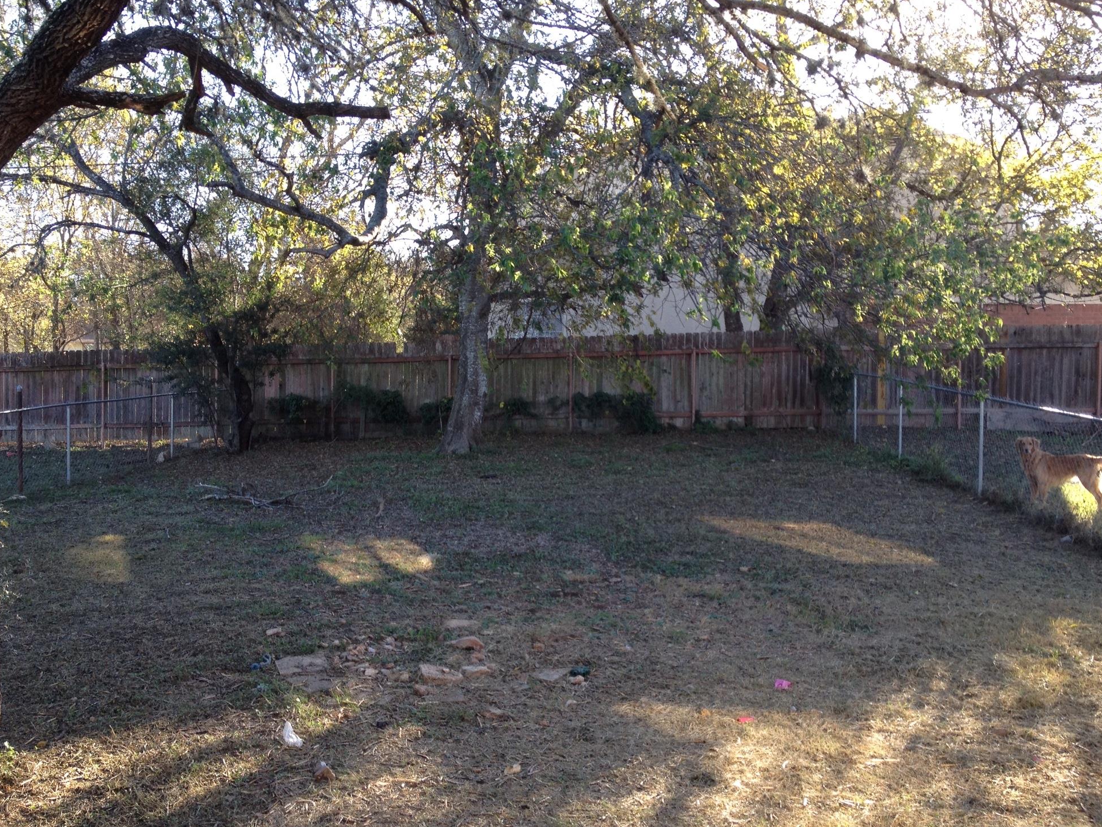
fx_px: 1178
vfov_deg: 38.7
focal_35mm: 37
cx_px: 544
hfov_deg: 50.1
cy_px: 415
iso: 50
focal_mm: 4.28
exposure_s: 1/131
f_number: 2.4
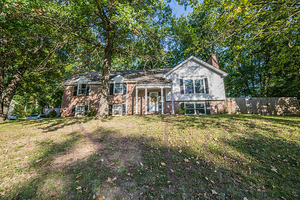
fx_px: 117
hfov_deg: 104.2
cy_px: 100
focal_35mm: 14
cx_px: 150
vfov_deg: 81.2
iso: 800
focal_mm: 14
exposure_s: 1/400
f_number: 16
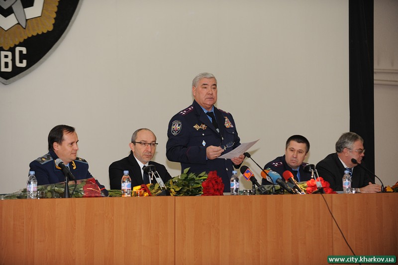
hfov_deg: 16.4
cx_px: 199
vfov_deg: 10.9
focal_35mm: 125
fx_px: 1381
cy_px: 132
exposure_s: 1/250
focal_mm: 125
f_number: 3.5
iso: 1000
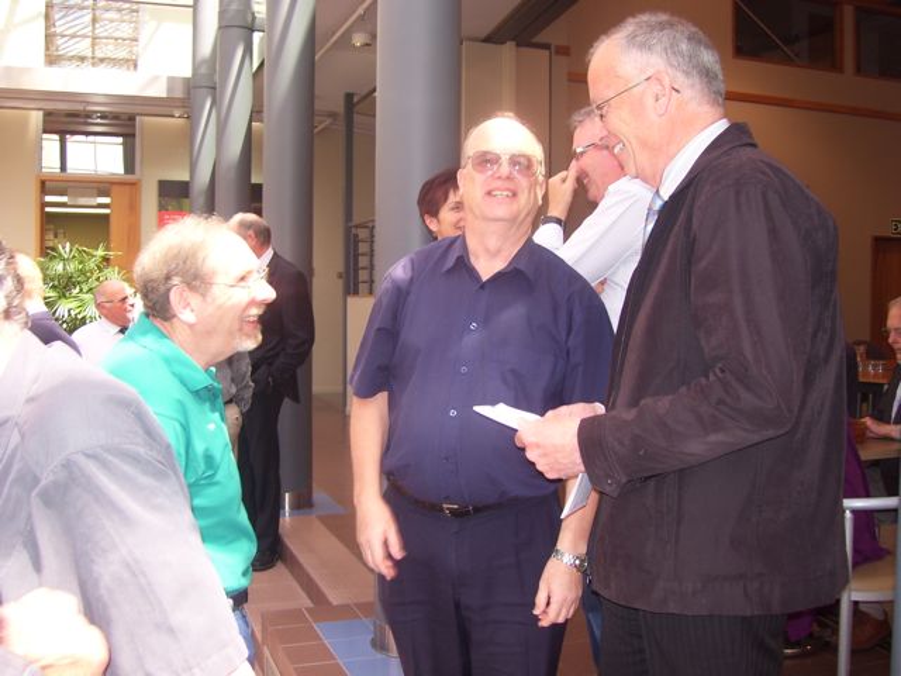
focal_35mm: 36
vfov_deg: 39.7
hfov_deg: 51.4
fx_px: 937
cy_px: 338
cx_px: 450
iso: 80
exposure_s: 1/60
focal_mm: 6
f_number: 2.7
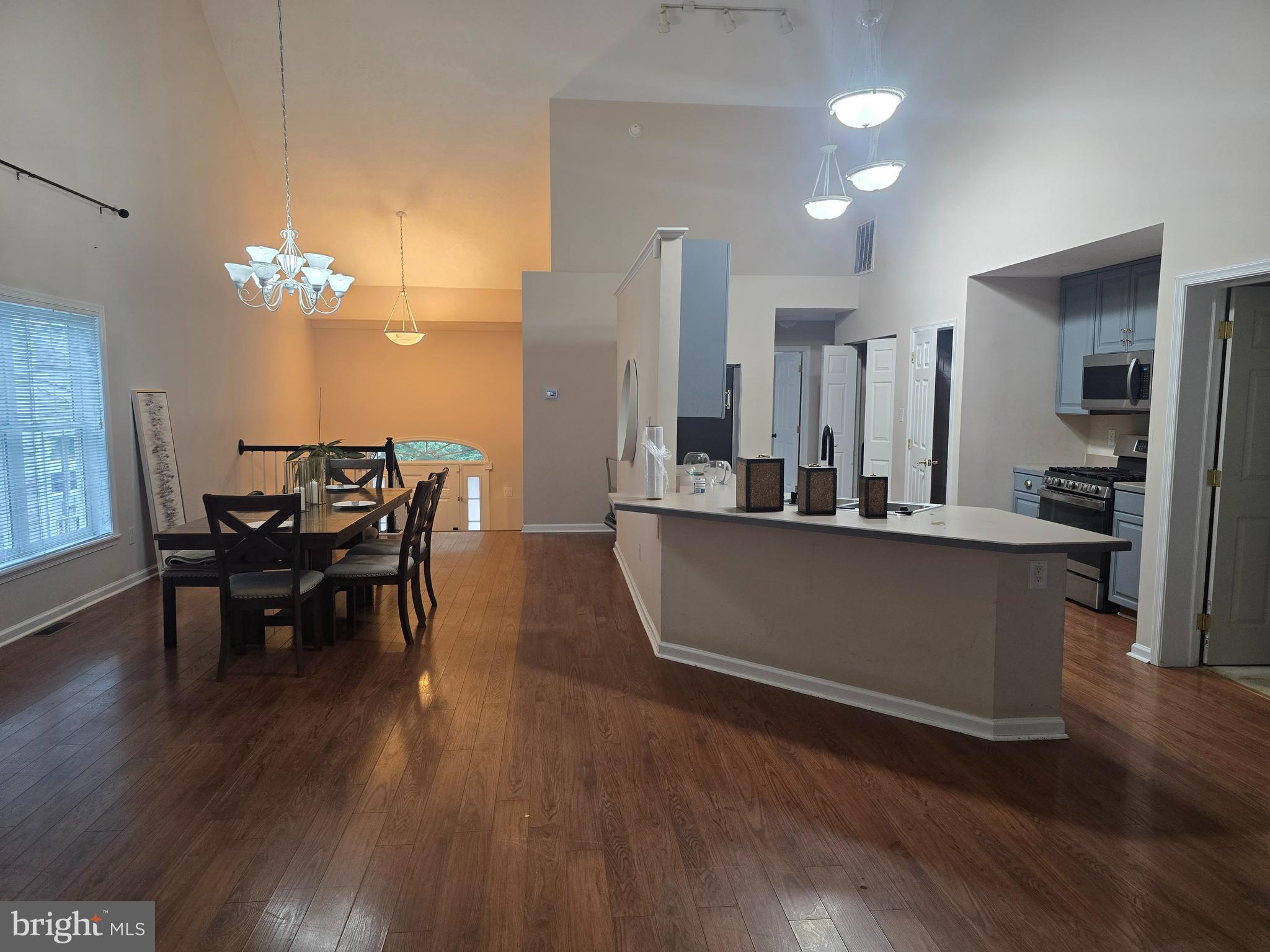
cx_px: 635
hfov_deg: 73.9
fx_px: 844
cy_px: 476
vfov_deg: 58.9
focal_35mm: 23
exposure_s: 1/120
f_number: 1.7
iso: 320
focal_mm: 6.3
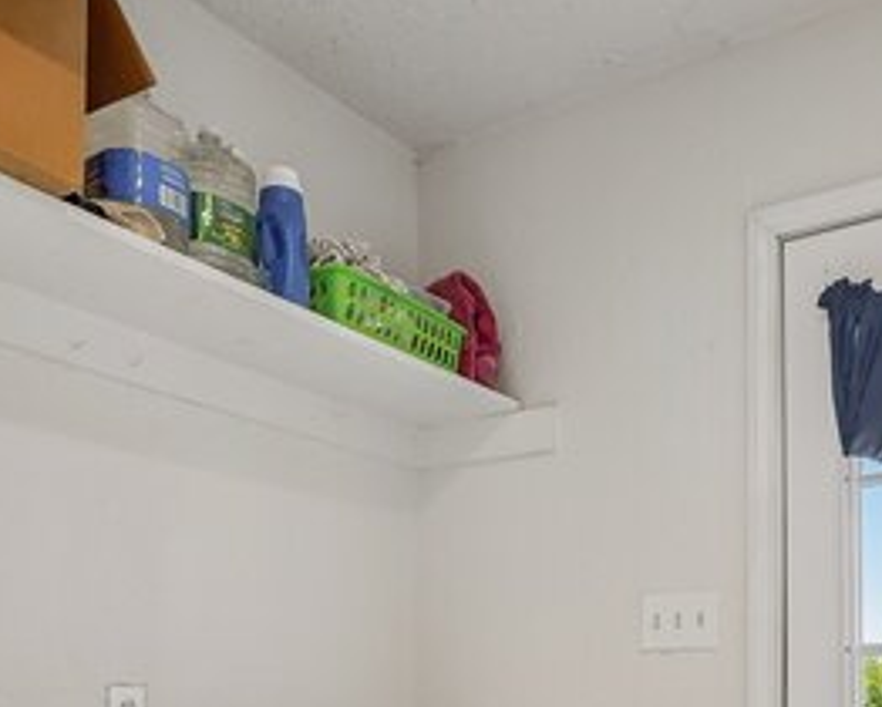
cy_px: 705
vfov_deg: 34.0
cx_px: 552
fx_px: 1049
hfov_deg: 45.2
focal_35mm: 40
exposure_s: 1/30
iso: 125
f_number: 8
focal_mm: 17.5
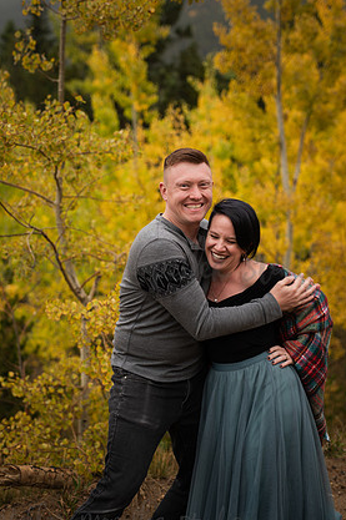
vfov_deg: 36.9
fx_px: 780
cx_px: 169
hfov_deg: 25.0
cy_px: 263
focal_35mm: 54
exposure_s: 1/200
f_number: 2.5
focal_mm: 50
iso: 160
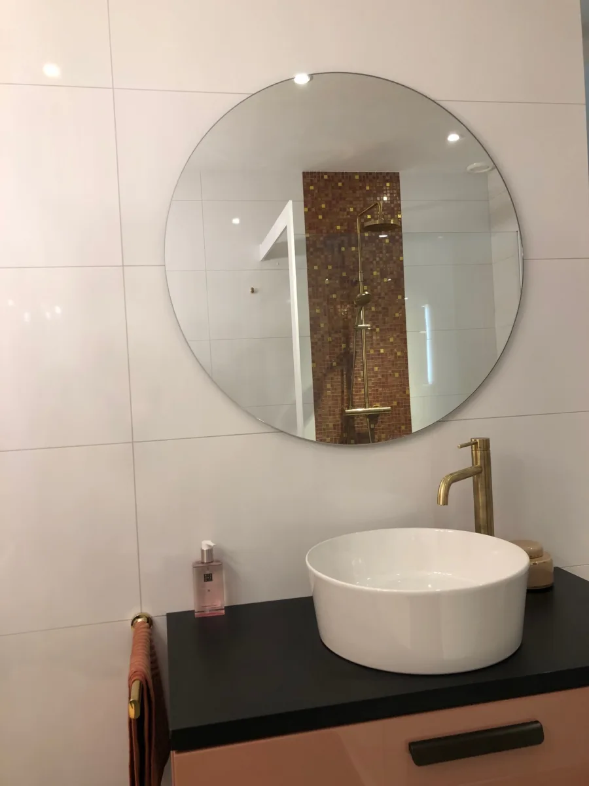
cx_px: 294
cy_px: 393
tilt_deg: -0.7
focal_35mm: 28
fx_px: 635
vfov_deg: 63.4
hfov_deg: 49.7
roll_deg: +3.3
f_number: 1.8
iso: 32
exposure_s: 1/20
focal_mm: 4
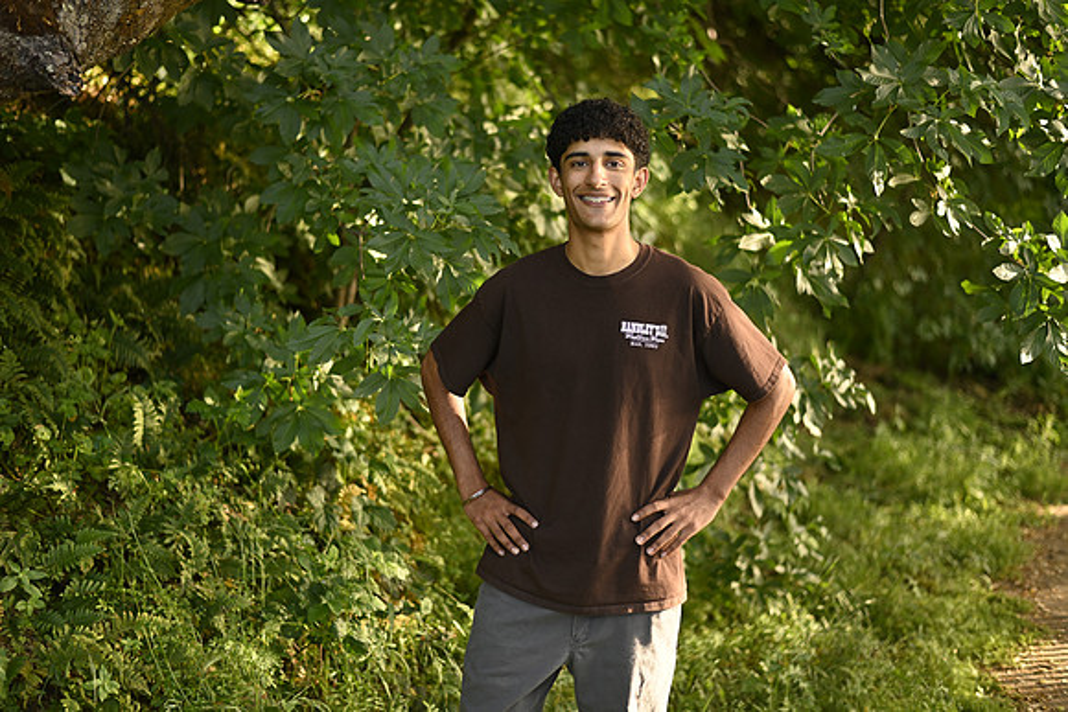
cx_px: 534
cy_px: 356
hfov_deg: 39.6
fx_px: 1484
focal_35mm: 50
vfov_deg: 27.0
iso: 125
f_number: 2.2
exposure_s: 1/250
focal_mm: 50
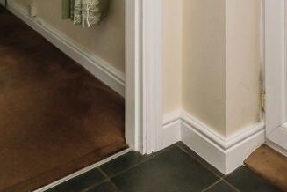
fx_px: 375
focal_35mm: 47
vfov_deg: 22.6
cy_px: -106
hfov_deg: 38.7
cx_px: 263
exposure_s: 1/200
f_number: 7.1
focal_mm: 10
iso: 800
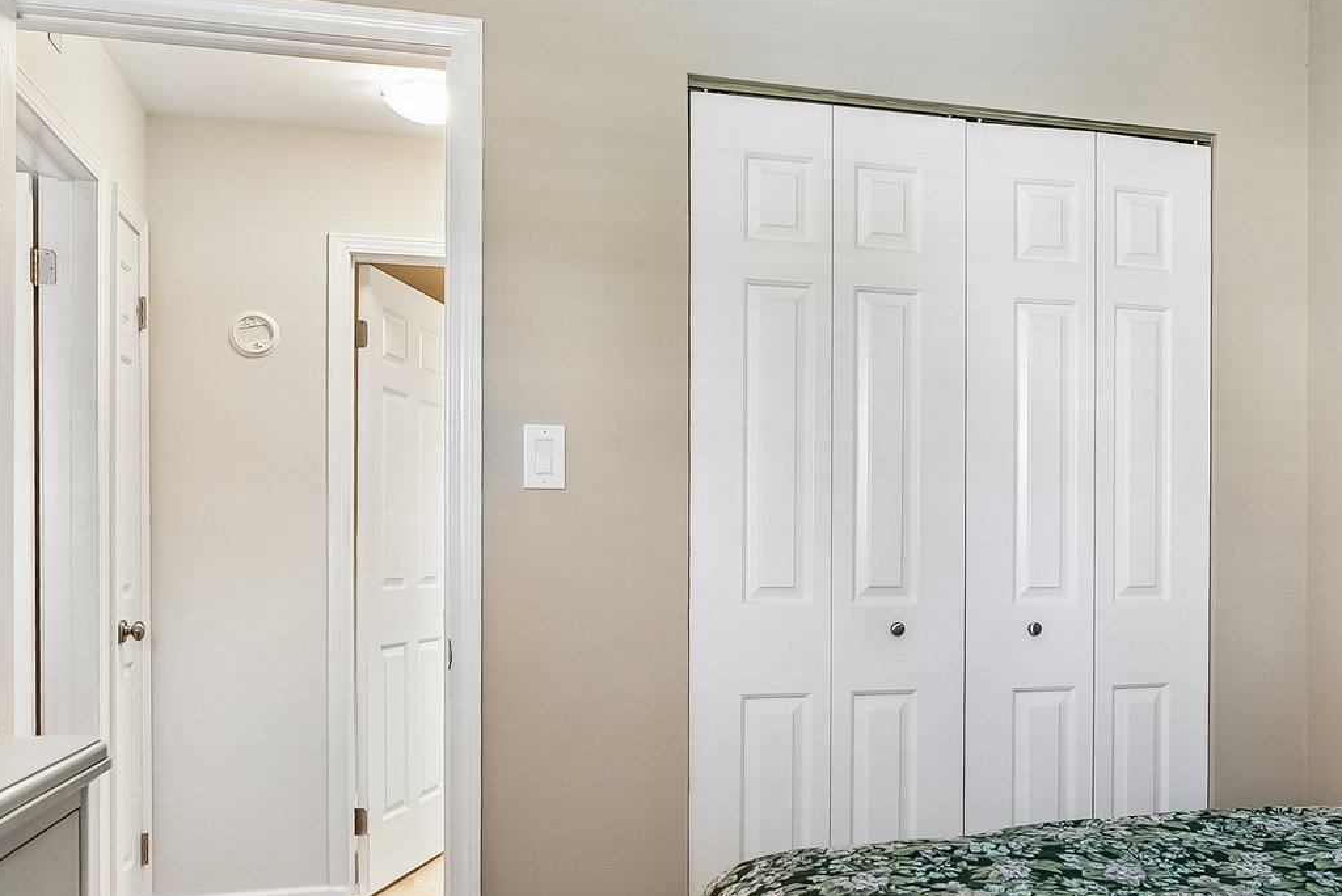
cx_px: 875
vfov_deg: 38.0
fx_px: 1276
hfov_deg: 54.6
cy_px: 635
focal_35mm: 34
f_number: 7.1
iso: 640
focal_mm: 17.1
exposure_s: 1/10
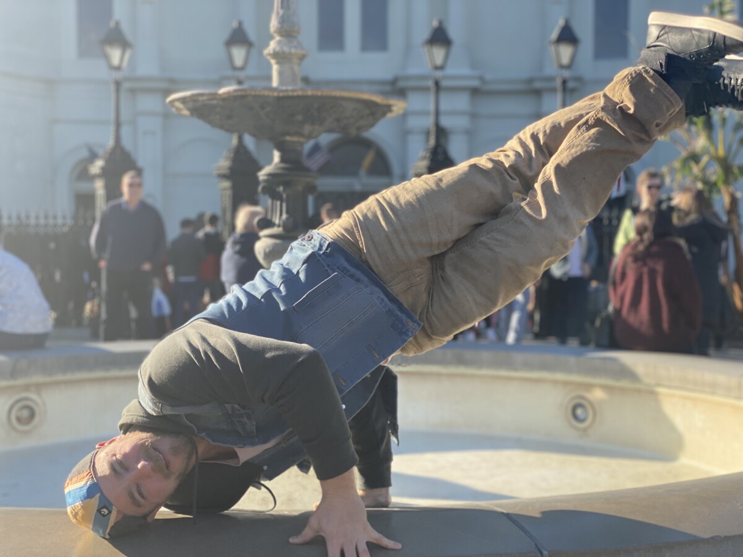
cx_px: 372
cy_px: 278
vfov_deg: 28.0
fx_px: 1116
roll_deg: -1.9
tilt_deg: -0.6
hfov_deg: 36.8
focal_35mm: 52
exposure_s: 1/505
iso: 20
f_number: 2
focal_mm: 6
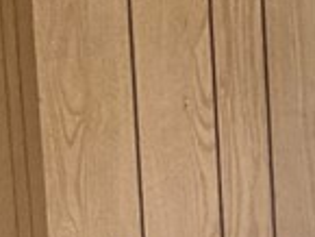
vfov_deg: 7.2
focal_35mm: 205
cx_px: 1019
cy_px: 198
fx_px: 1867
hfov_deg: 8.0
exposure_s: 1/60
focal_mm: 3
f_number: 1.8
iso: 100
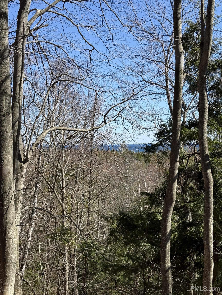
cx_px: 111
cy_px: 148
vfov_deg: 39.7
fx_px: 410
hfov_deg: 30.3
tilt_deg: +1.2
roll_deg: +1.0
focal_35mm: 48
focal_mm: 6.76
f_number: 1.78
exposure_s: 1/3226
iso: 64
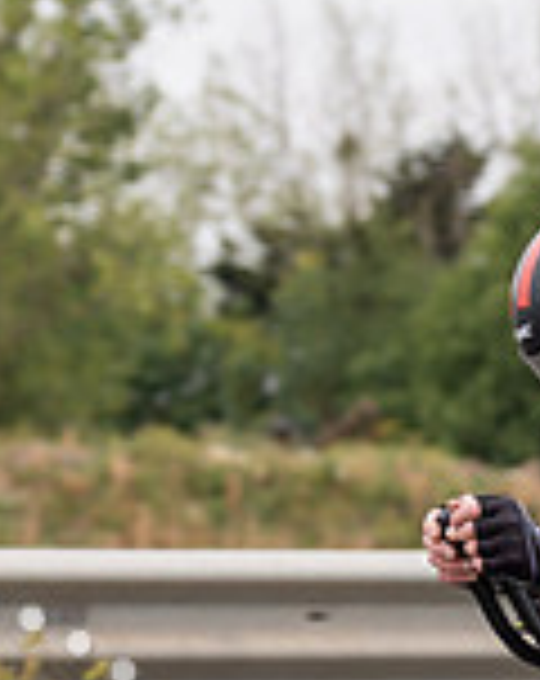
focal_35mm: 362
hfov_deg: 4.2
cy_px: 732
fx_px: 7261
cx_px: 772
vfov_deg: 5.3
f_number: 3.5
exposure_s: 1/800
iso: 100
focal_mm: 70
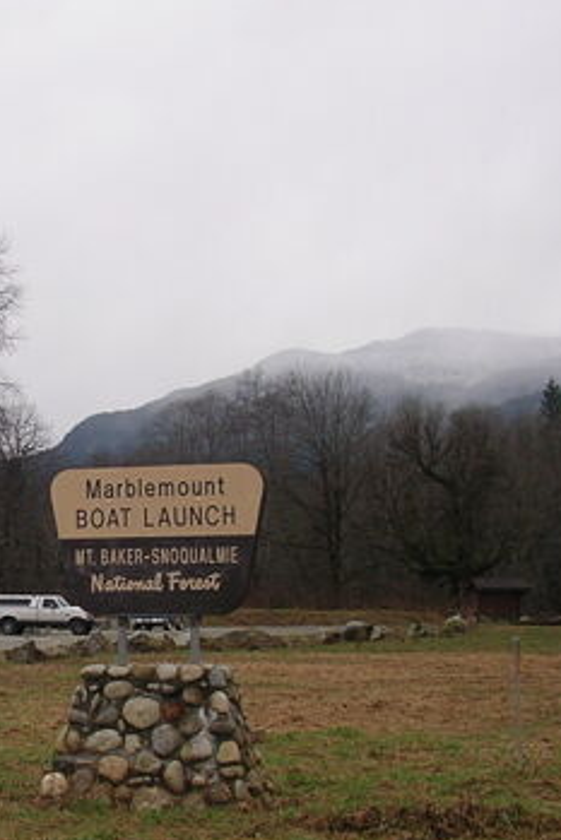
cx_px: -58
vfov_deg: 23.0
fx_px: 2055
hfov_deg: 15.1
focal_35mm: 88
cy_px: 556
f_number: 2.8
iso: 50
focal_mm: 5.7
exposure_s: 1/200
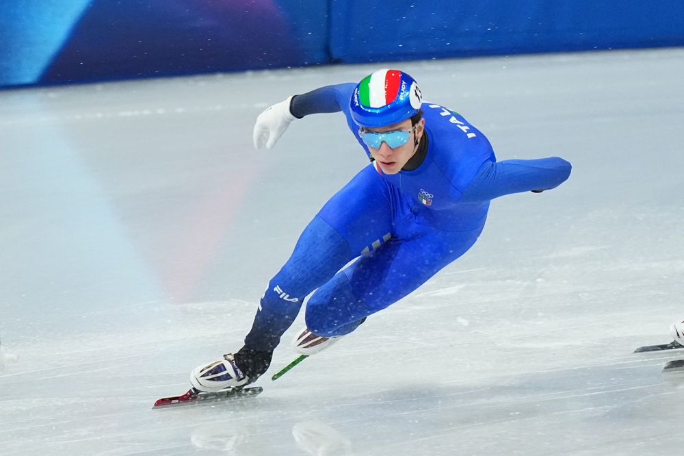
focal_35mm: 400
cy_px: 228
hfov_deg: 5.2
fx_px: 7597
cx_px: 342
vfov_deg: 3.4
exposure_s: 1/1000
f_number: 3.5
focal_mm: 400
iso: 3200
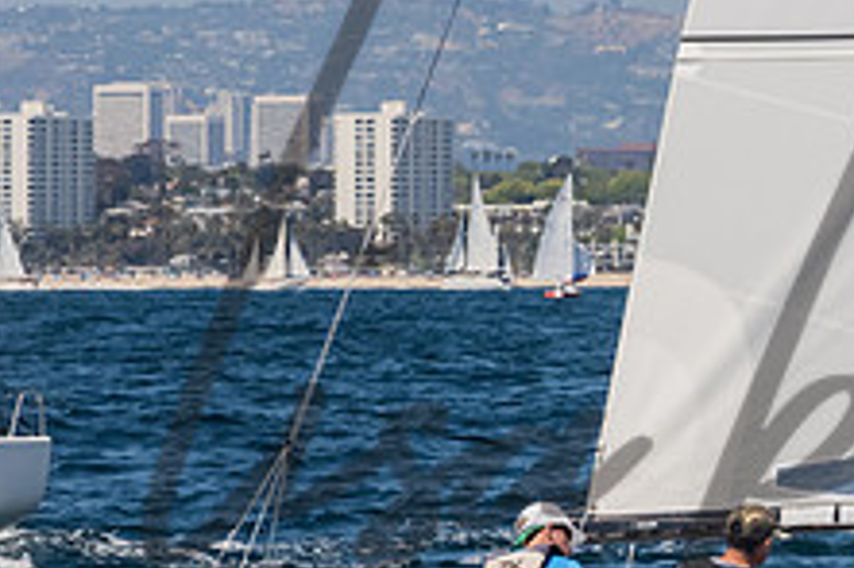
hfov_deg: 4.2
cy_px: 398
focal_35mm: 490
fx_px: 11615
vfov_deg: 2.8
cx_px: 1005
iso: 640
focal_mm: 125
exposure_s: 1/1250
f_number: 14
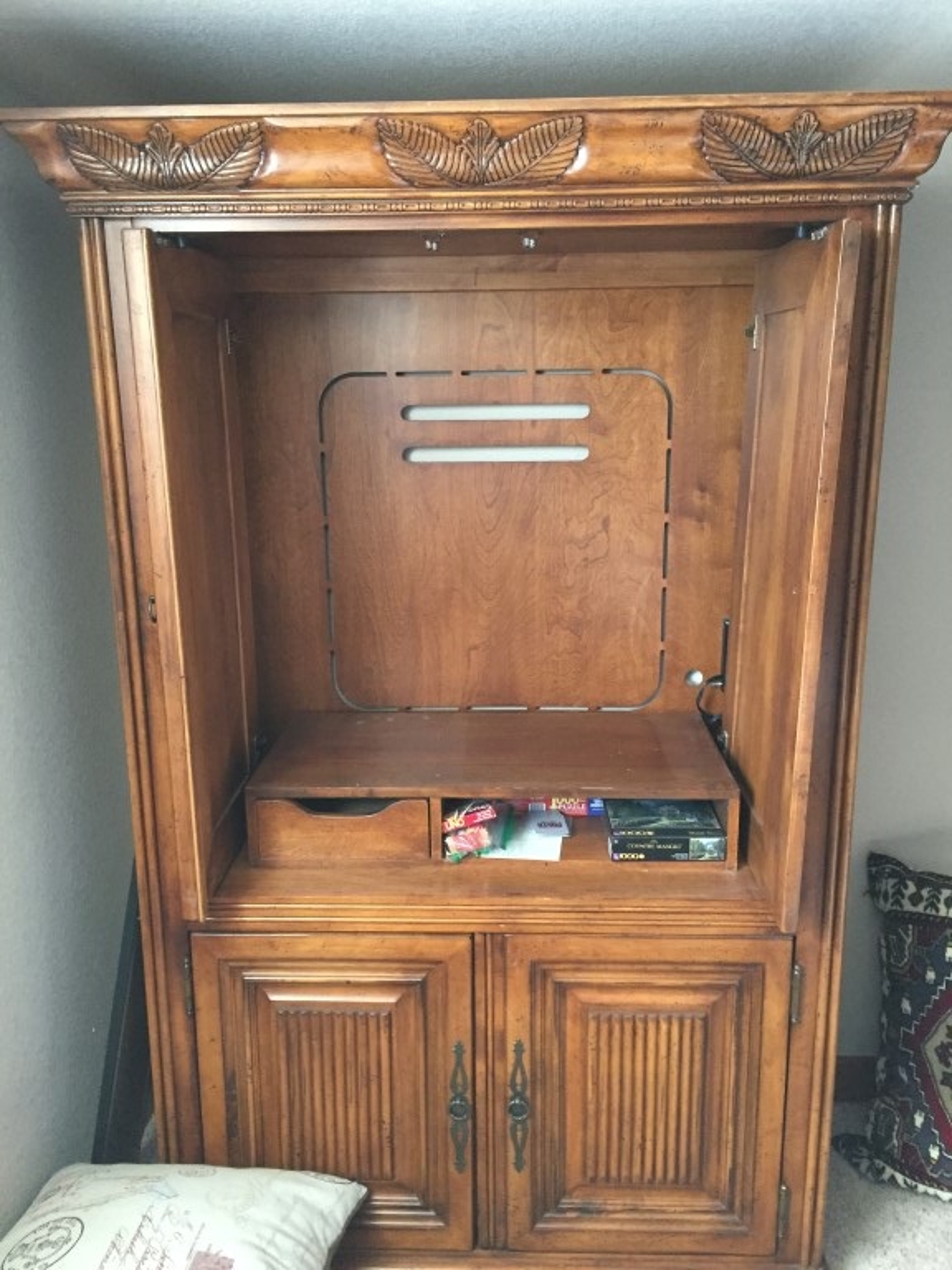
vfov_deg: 61.7
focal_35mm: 29
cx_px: 476
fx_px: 1063
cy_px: 635
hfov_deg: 48.2
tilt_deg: -12.9
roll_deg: +0.7
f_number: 2.2
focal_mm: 4.15
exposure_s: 1/20
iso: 250
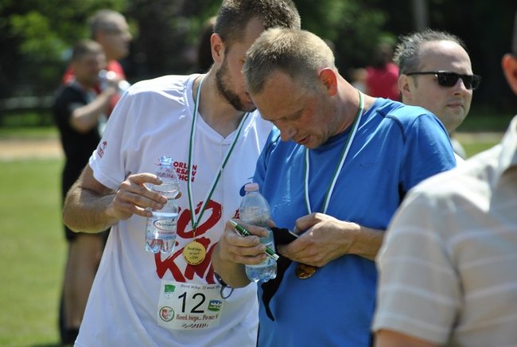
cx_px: 258
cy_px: 174
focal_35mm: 262
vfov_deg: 5.3
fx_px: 3777
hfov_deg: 7.8
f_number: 5.3
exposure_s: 1/500
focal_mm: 175
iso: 200
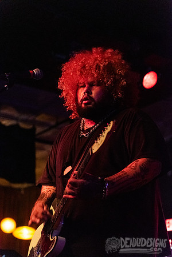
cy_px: 128
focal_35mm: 70
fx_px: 502
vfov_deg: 28.8
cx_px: 86
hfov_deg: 19.5
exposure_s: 1/100
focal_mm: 70
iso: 6400
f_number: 3.2
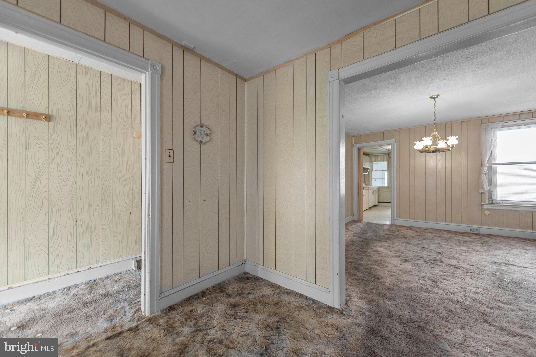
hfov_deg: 104.3
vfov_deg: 81.1
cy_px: 178
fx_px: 208
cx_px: 268
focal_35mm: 14
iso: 1250
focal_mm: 14
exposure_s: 1/125
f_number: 2.8
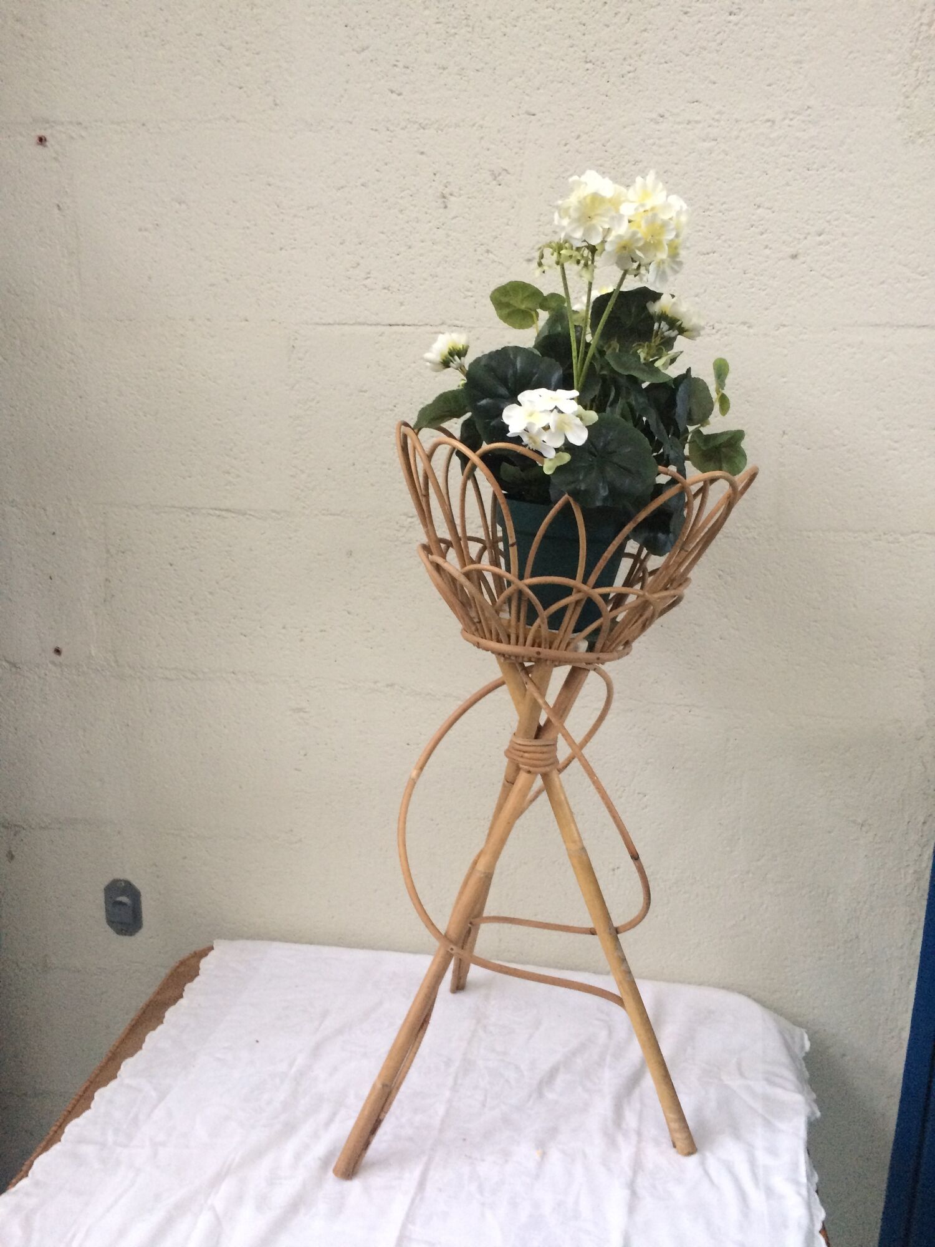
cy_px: 624
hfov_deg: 48.2
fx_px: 1044
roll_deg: -1.1
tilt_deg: -15.1
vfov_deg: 61.7
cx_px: 468
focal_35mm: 29
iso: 250
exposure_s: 1/33
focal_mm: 4.15
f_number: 2.2
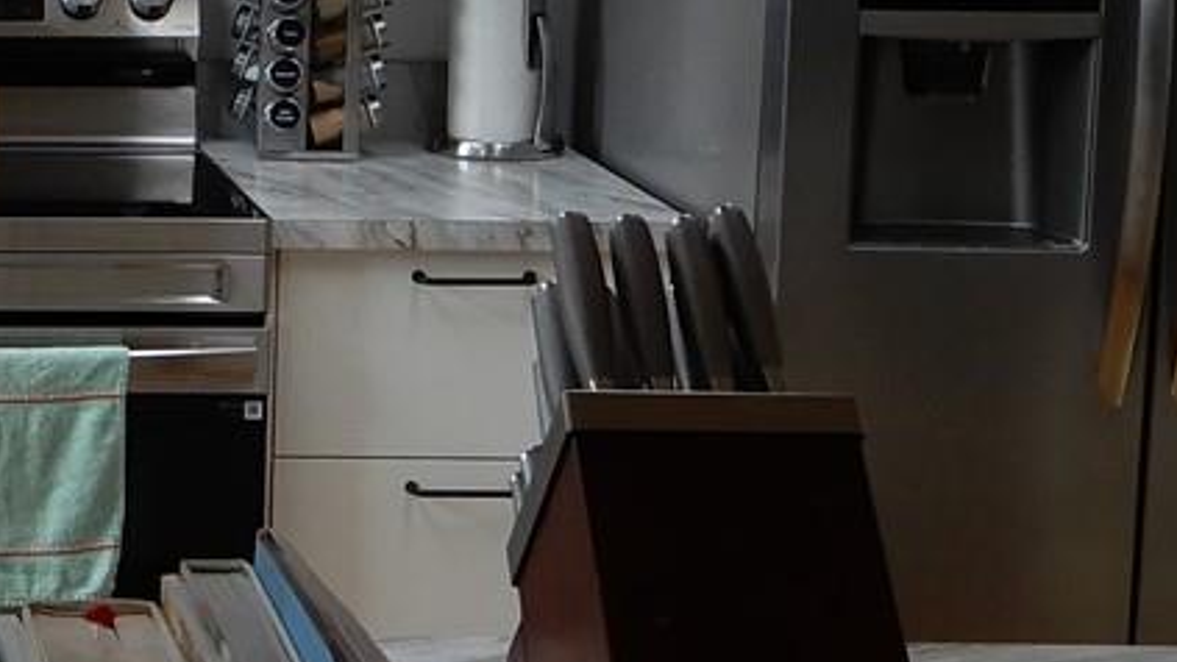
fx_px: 3090
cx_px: -415
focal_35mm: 99
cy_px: 106
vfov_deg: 12.2
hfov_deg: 19.6
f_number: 3.4
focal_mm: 4.3
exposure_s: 1/50
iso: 80
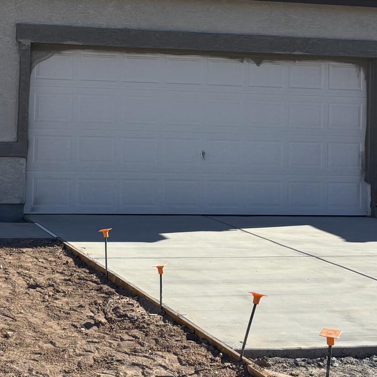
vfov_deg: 20.4
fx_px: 1035
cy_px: 85
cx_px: 45
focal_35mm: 84
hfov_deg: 20.3
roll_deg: -2.7
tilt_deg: +2.6
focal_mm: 5.96
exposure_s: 1/3413
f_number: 1.6
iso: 50
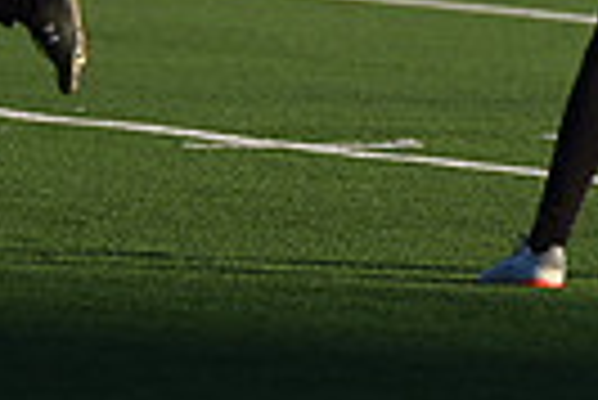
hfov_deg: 2.5
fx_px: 13785
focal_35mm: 829
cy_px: -294
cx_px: 683
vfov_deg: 1.7
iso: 220
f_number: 2.8
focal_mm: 190
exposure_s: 1/4000
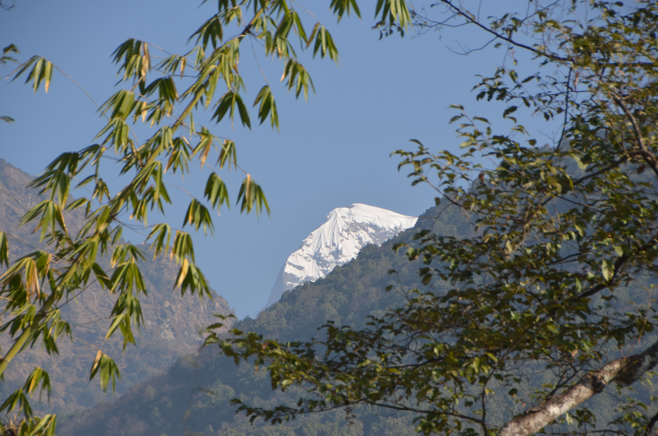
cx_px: 329
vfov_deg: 6.8
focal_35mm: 202
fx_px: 3694
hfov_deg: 10.2
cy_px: 218
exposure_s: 1/250
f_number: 8
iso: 100
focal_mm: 135
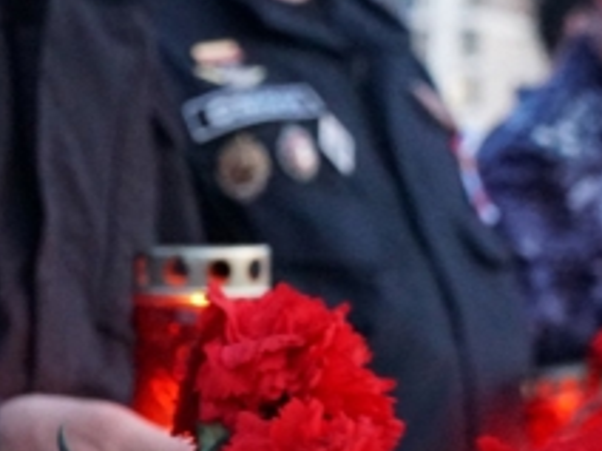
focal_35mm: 102
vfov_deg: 13.9
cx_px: -98
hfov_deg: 18.4
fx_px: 1774
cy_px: 596
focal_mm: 20
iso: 6400
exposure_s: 1/60
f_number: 4
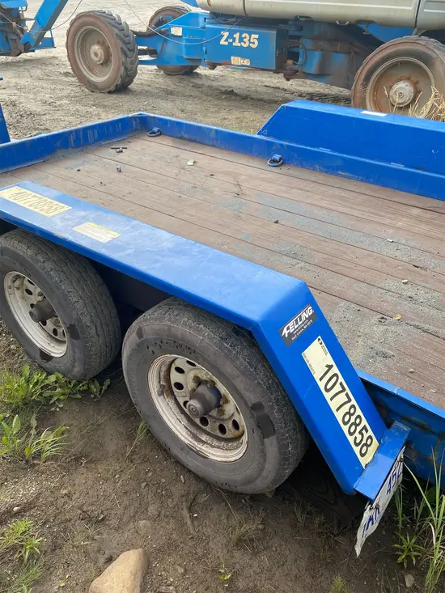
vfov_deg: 67.3
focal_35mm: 26
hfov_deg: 53.1
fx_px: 446
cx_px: 222
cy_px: 296
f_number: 1.8
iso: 32
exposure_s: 1/275
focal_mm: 4.25
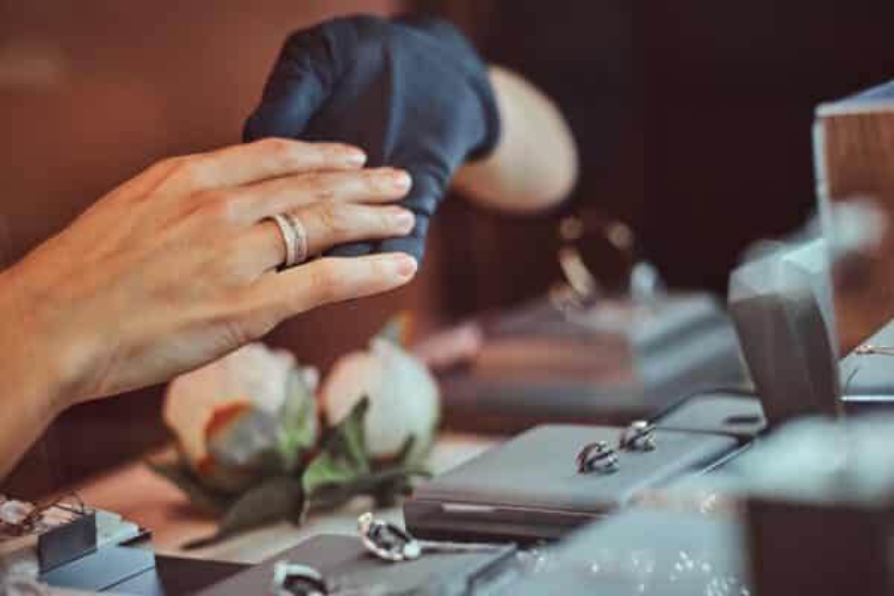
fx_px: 2086
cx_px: 447
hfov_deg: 24.2
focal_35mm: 84
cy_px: 298
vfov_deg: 16.3
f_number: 2
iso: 250
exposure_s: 1/250
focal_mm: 56
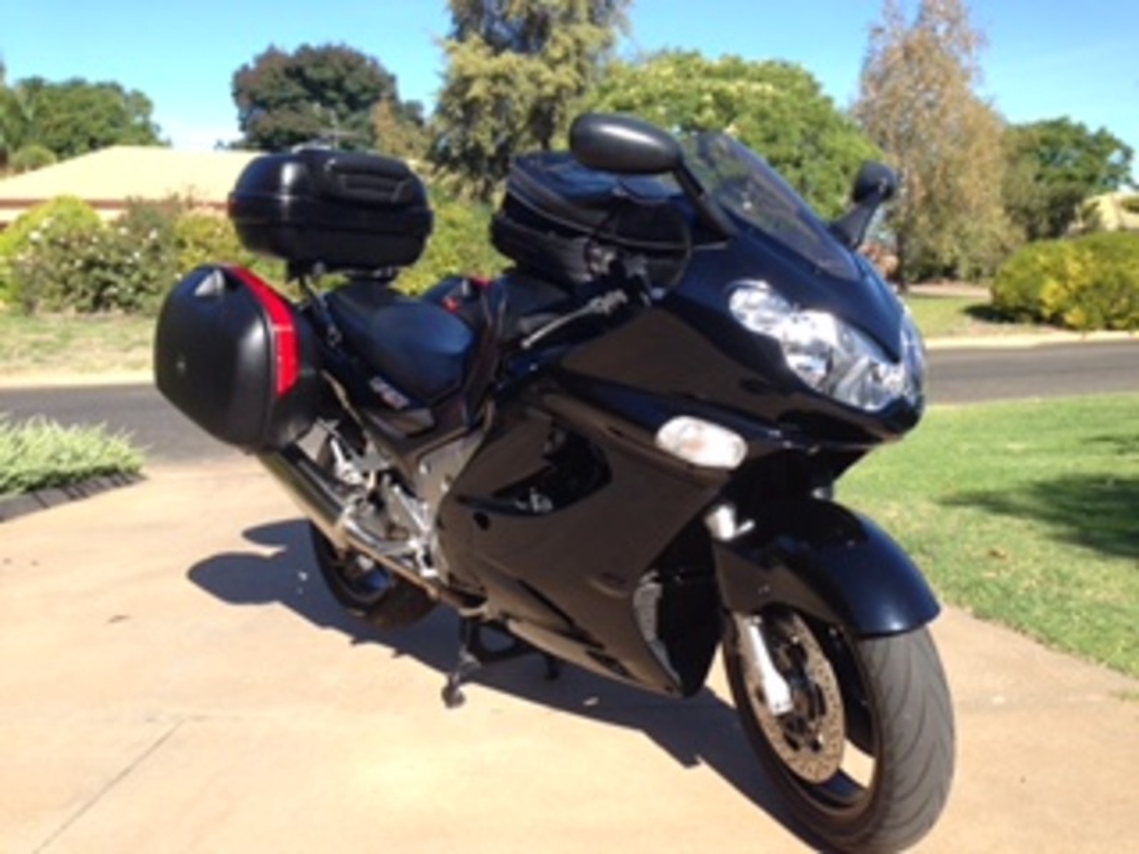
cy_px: 427
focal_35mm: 33
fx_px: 1086
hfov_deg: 55.4
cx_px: 570
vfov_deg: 42.9
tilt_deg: -9.4
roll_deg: +1.7
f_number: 2.4
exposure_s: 1/695
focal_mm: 4.12
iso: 50
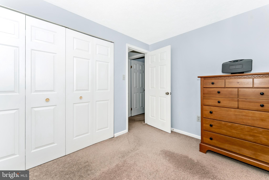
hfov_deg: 104.3
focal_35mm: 14
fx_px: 105
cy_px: 90
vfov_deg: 81.2
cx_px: 134
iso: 320
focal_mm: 14
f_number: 7.1
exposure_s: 1/100
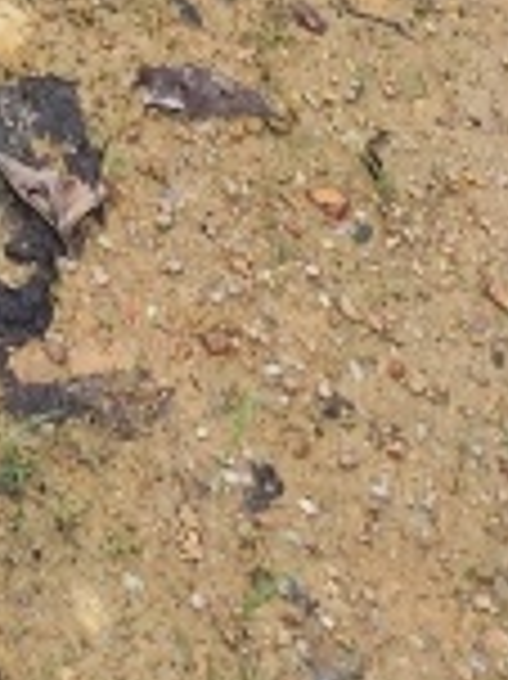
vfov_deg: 8.9
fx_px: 3194
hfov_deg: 7.8
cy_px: -1587
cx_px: -1052
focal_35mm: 163
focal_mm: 6.19
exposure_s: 1/193
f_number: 1.65
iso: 50
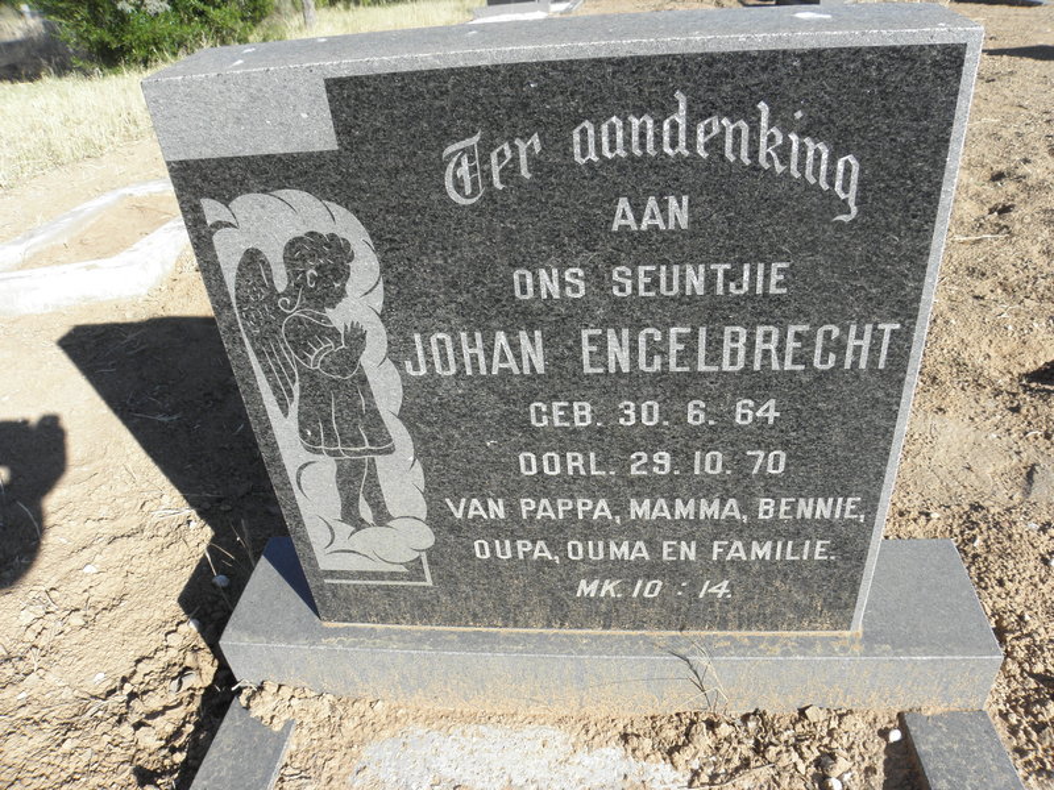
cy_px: 395
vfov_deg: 53.1
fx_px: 792
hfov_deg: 67.3
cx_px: 527
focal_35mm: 26
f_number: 5.6
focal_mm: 4.6
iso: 64
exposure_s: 1/160
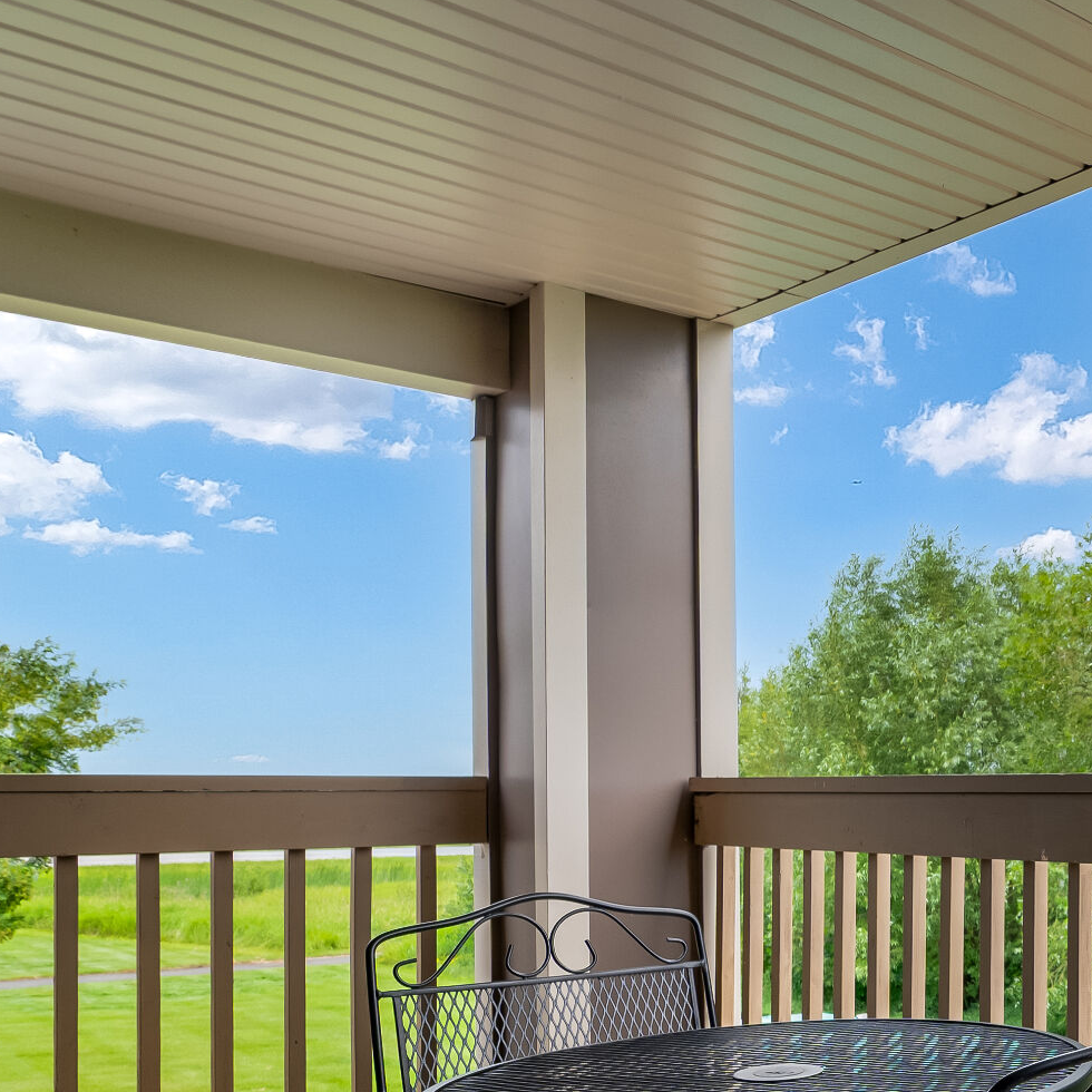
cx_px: 1317
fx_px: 1438
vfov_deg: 41.0
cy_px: 743
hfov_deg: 33.6
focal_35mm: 40
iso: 400
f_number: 8
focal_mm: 15.5
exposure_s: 1/100
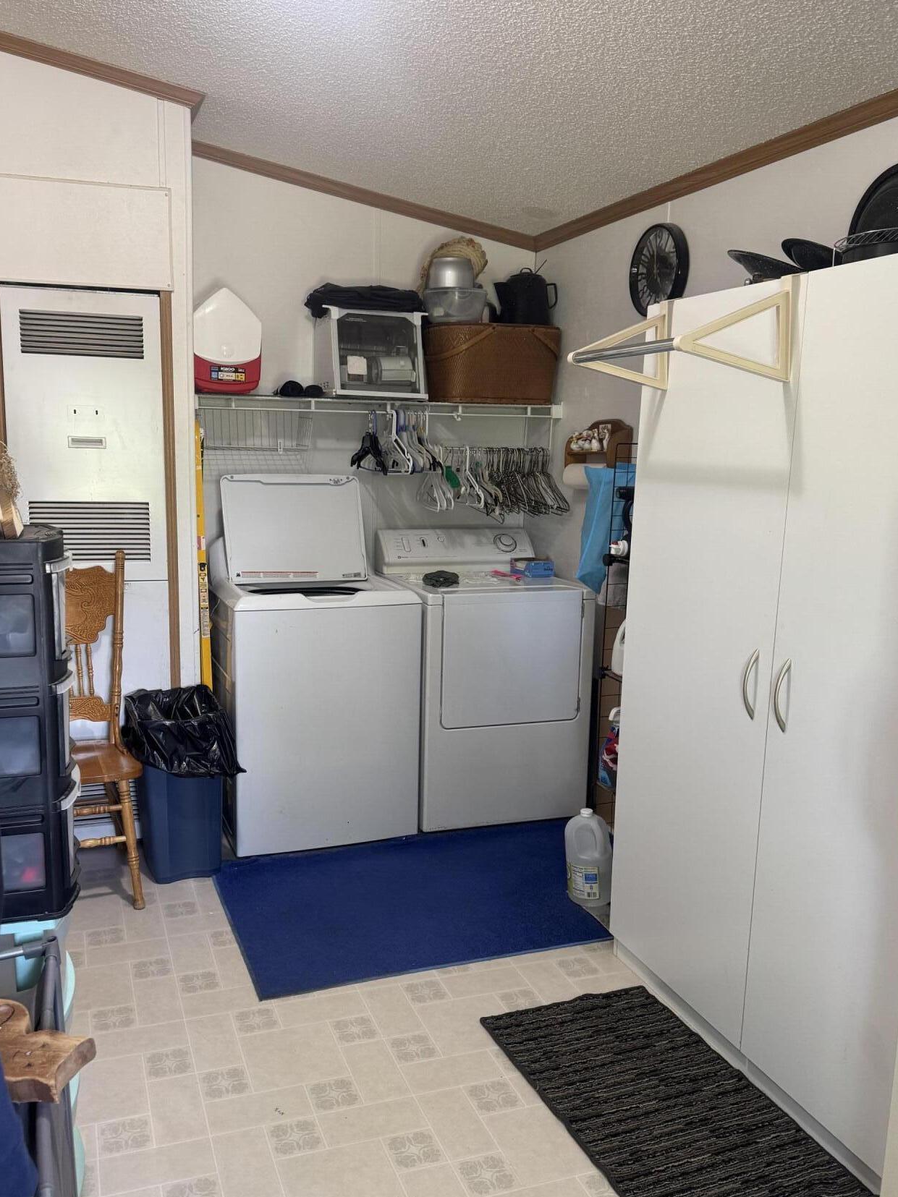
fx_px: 1003
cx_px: 415
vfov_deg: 61.6
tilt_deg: -10.7
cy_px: 629
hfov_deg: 48.2
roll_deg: -0.9
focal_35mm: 29
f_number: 1.78
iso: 250
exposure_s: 1/60
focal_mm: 6.76
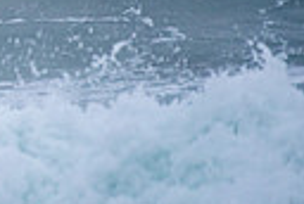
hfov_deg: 0.9
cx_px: -335
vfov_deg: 0.6
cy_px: -122
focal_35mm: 2262
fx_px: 19146
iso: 400
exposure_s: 1/1000
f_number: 5.6
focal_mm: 500
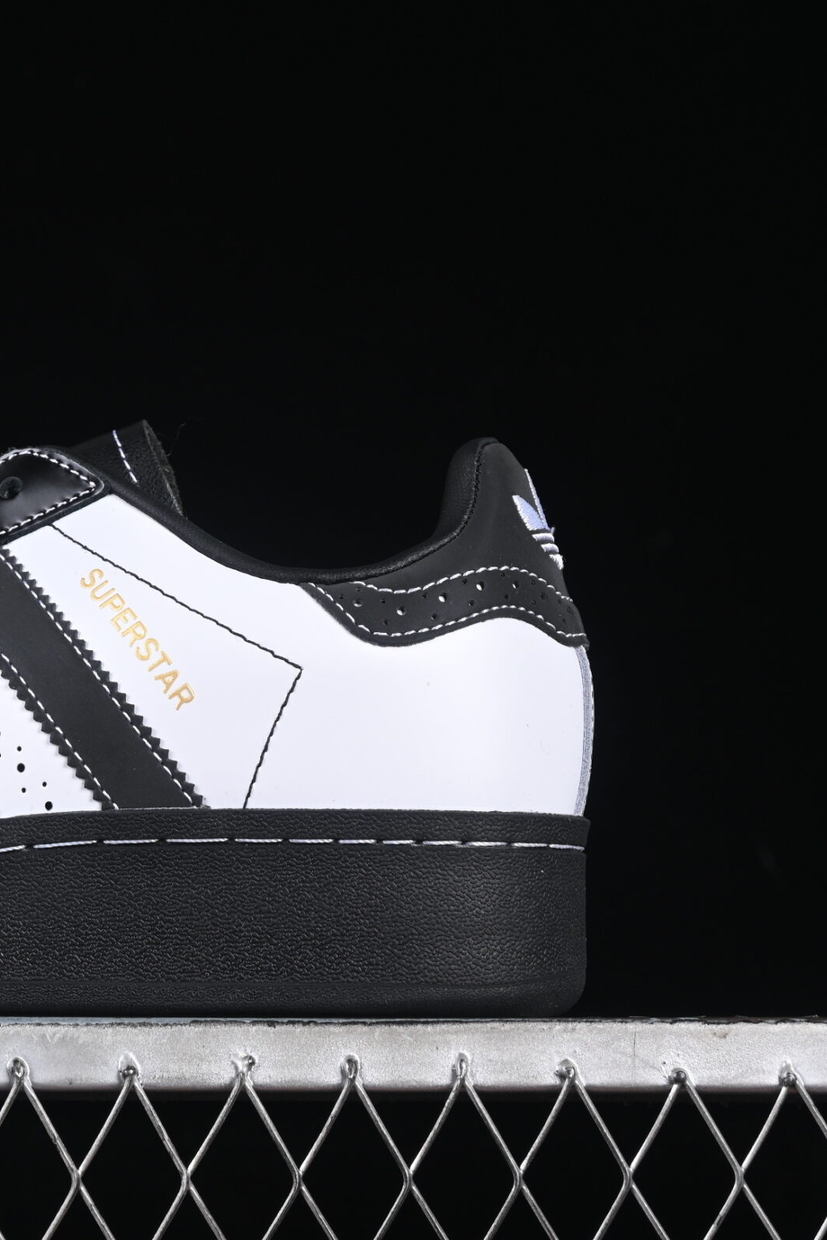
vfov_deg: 16.9
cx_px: -70
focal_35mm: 121
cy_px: 601
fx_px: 4169
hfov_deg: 11.2
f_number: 6.3
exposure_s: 1/60
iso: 160
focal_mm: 50
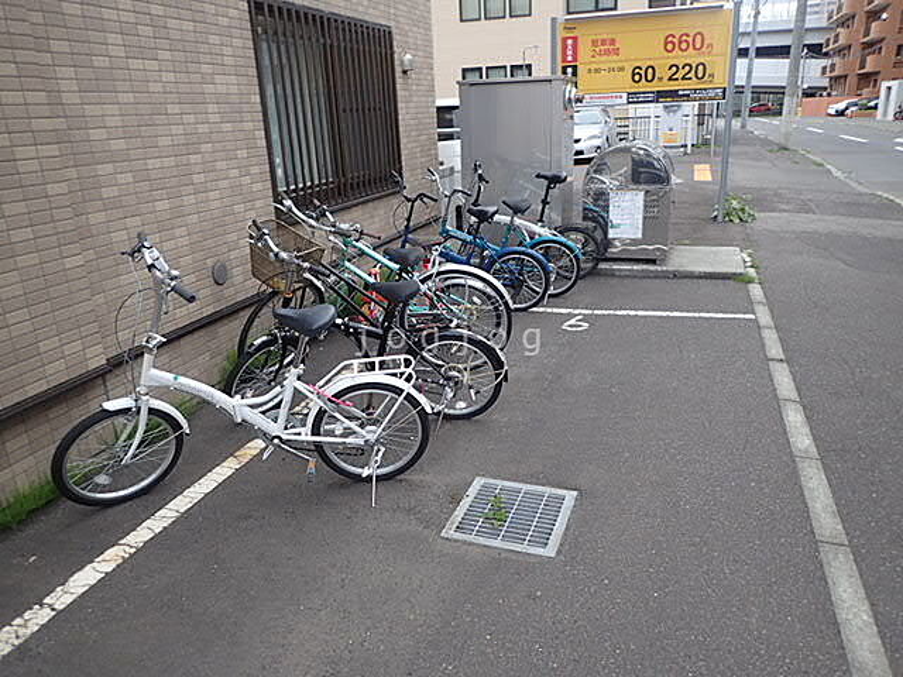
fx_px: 652
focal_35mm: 25
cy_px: 338
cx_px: 452
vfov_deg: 54.9
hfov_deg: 69.4
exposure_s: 1/500
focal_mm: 4.5
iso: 100
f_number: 2
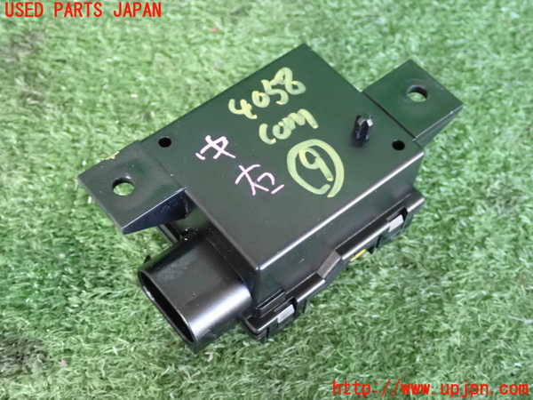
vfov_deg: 27.0
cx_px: 266
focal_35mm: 54
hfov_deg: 35.5
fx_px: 831
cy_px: 200
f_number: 3.3
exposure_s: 1/60
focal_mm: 9.65
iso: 1600
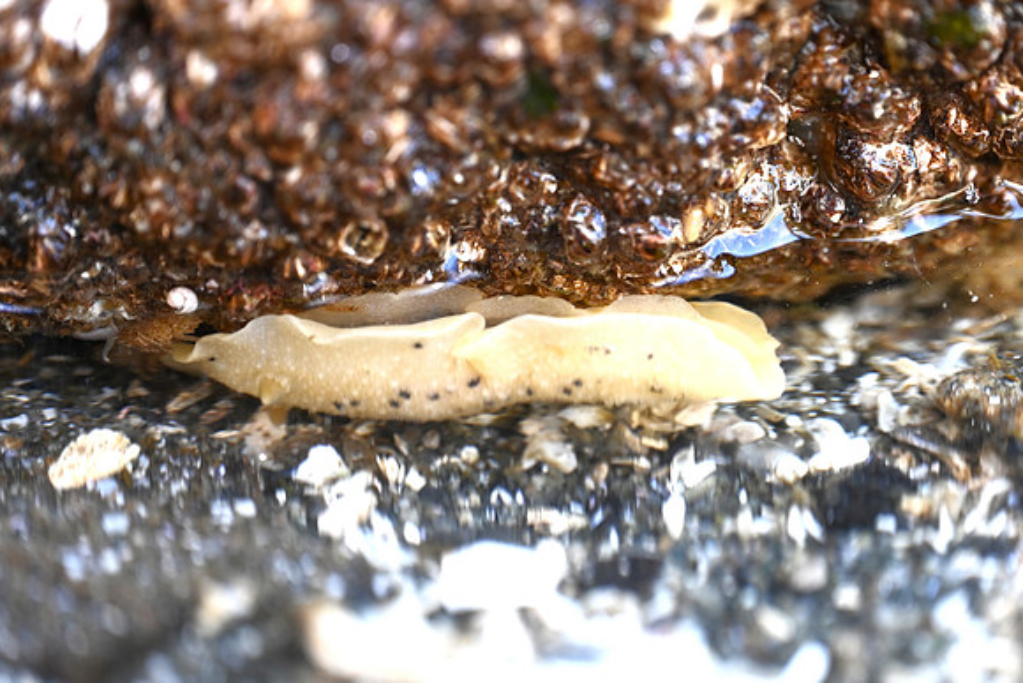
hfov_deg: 19.5
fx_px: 2984
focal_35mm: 105
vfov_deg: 13.0
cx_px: 512
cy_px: 342
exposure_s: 1/125
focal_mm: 105
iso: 450
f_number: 3.3
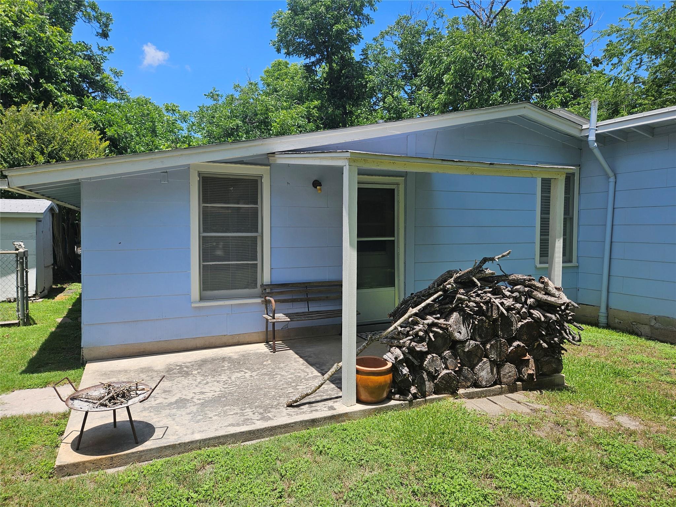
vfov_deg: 58.9
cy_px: 254
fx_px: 449
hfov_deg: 73.9
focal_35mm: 23
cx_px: 338
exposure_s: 1/1350
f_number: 1.8
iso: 25
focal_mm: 5.4
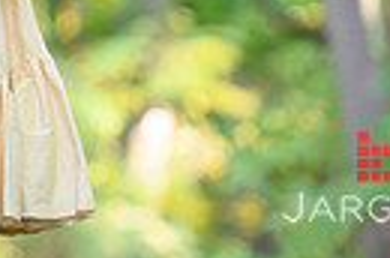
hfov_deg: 2.8
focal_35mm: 738
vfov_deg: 1.8
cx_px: -300
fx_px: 7976
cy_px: -291
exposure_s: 1/200
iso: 1600
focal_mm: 165
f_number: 3.2
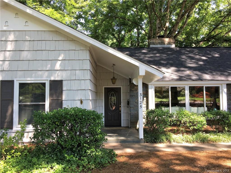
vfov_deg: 48.2
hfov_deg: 61.7
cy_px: 86
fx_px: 194
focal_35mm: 29
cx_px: 116
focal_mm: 4.15
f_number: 2.2
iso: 32
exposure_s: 1/120
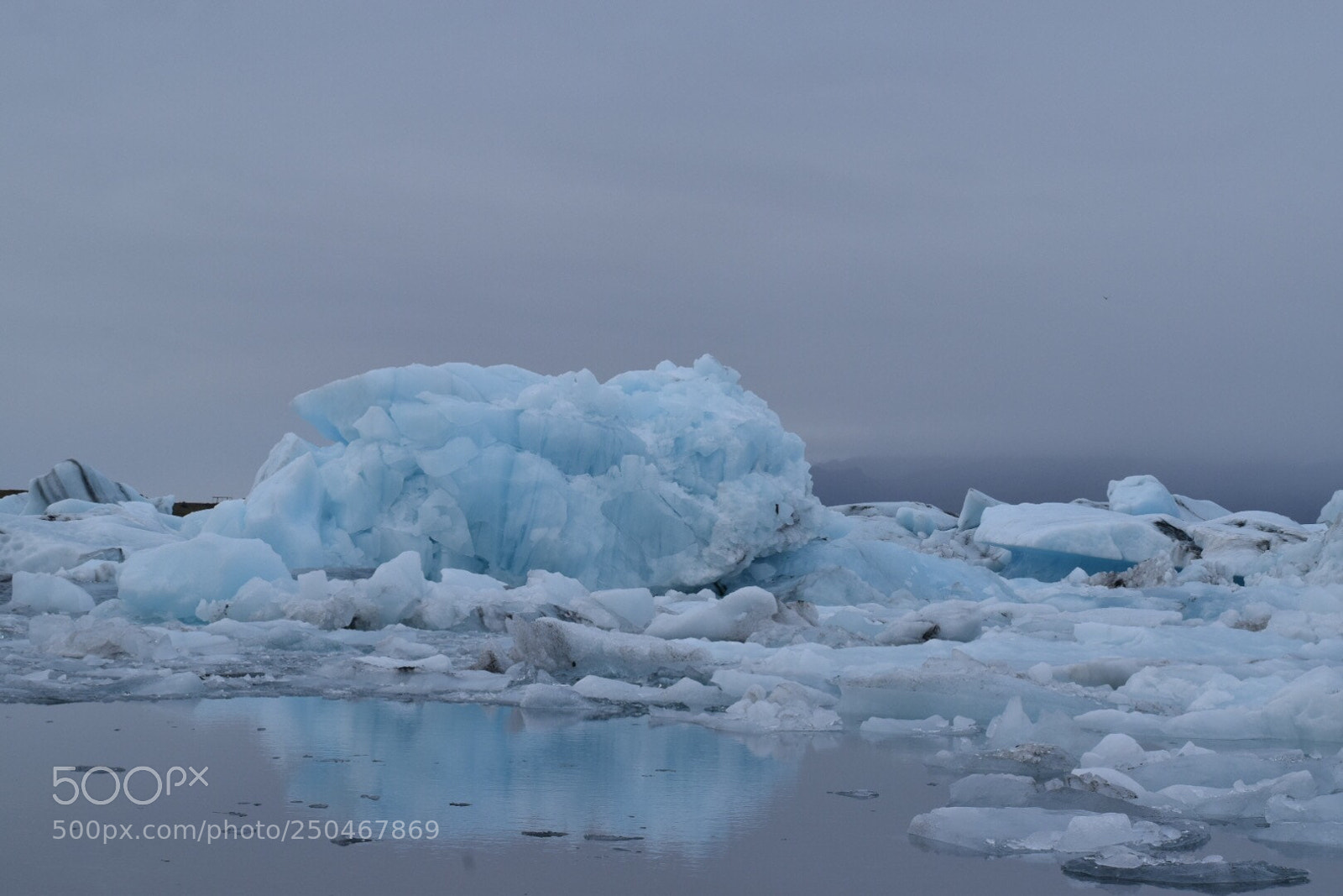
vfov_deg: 18.2
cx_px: 672
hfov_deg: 27.0
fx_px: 2798
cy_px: 448
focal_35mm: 75
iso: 250
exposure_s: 1/100
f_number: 16
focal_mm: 50
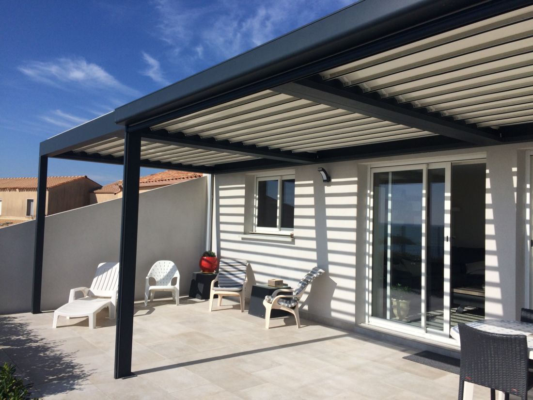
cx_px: 266
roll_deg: -0.2
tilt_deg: +1.5
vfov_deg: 48.2
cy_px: 200
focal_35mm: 29
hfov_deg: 61.7
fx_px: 447
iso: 32
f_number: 2.2
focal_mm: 4.15
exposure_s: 1/4566
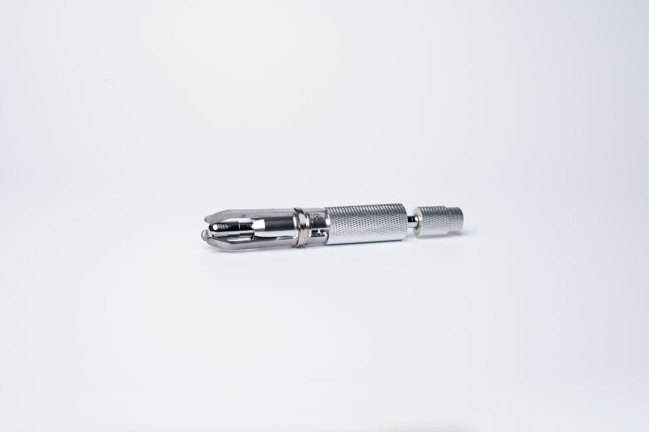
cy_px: 216
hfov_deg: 28.9
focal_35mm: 70
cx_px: 324
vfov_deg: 19.4
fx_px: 1261
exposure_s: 1/40
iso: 200
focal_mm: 70
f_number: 9
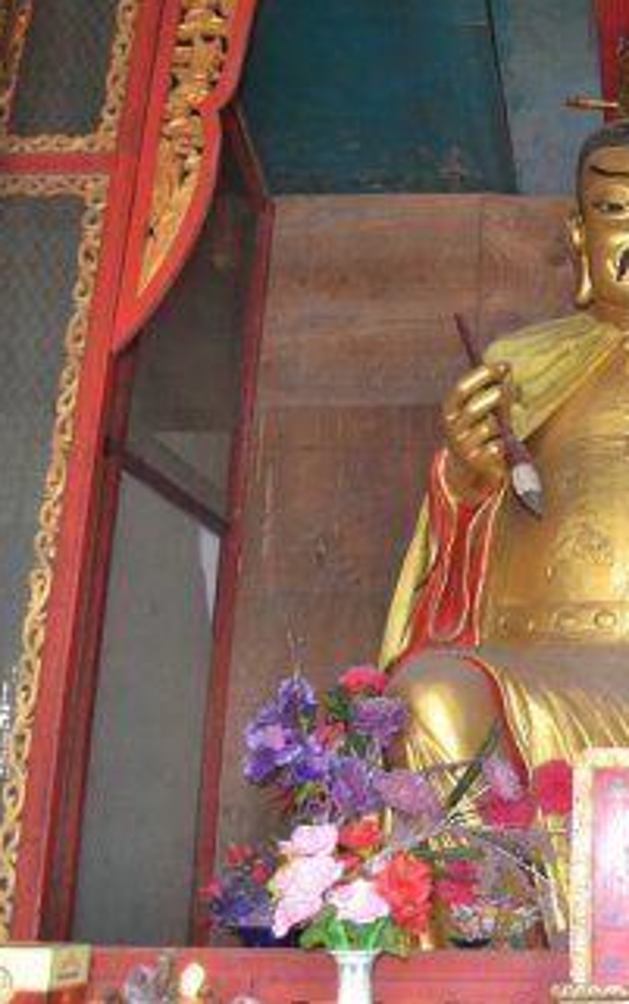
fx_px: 1150
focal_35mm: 42
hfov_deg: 27.8
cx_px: 701
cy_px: 497
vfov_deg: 47.2
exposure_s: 1/30
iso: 800
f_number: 3.5
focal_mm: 18
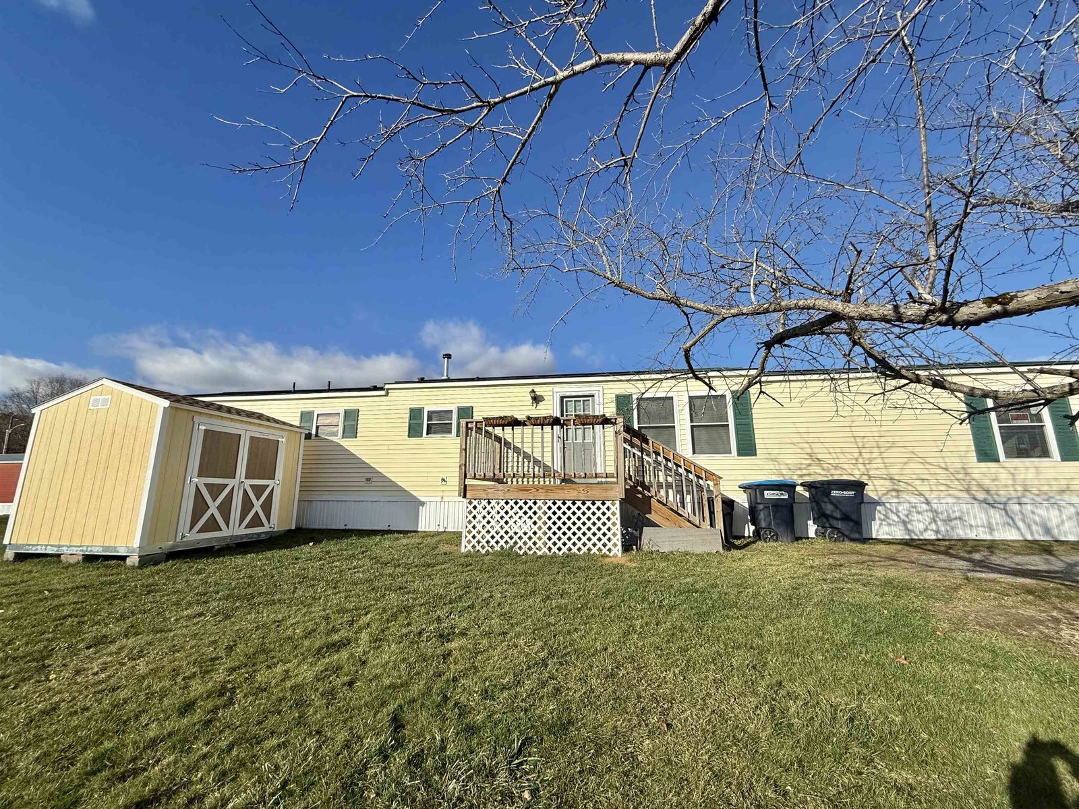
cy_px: 404
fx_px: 436
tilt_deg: +12.0
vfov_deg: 85.7
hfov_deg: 102.1
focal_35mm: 14
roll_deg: -0.2
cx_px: 540
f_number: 2.2
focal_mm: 2.22
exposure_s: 1/4762
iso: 50
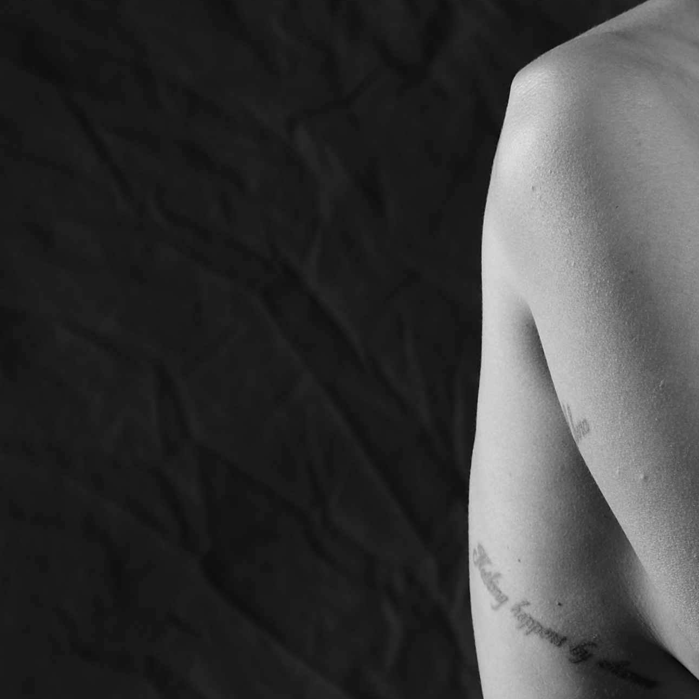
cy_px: 560
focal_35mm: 462
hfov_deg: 3.8
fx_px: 10555
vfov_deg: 3.8
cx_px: 1150
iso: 100
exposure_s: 1/160
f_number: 5.6
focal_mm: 85
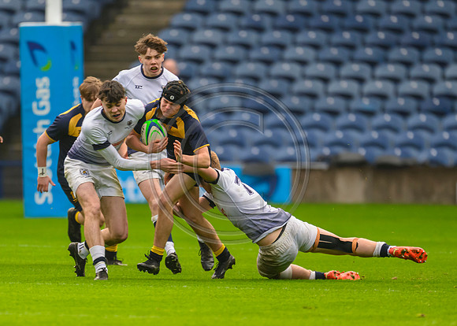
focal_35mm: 935
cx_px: 211
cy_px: 233
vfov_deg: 1.5
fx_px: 12131
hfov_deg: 2.2
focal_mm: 560
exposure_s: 1/1250
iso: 2000
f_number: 4
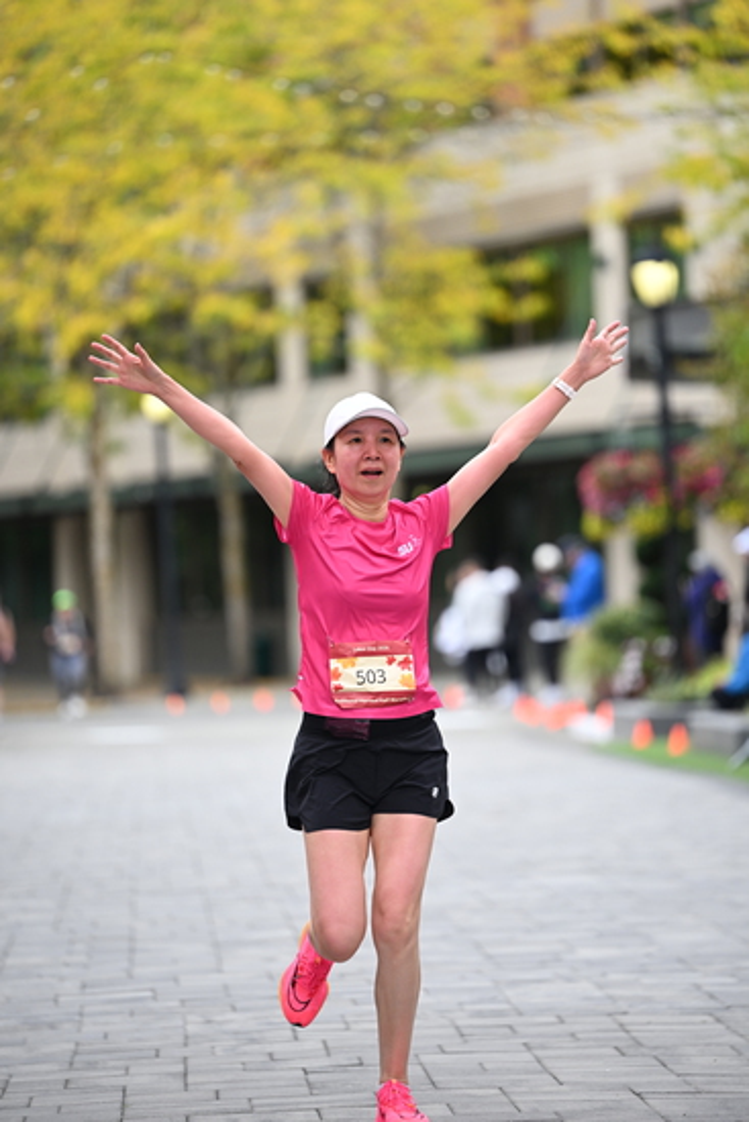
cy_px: 561
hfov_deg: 8.1
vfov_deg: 12.1
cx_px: 374
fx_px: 5302
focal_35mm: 170
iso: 640
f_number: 2.8
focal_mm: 170
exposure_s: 1/2000
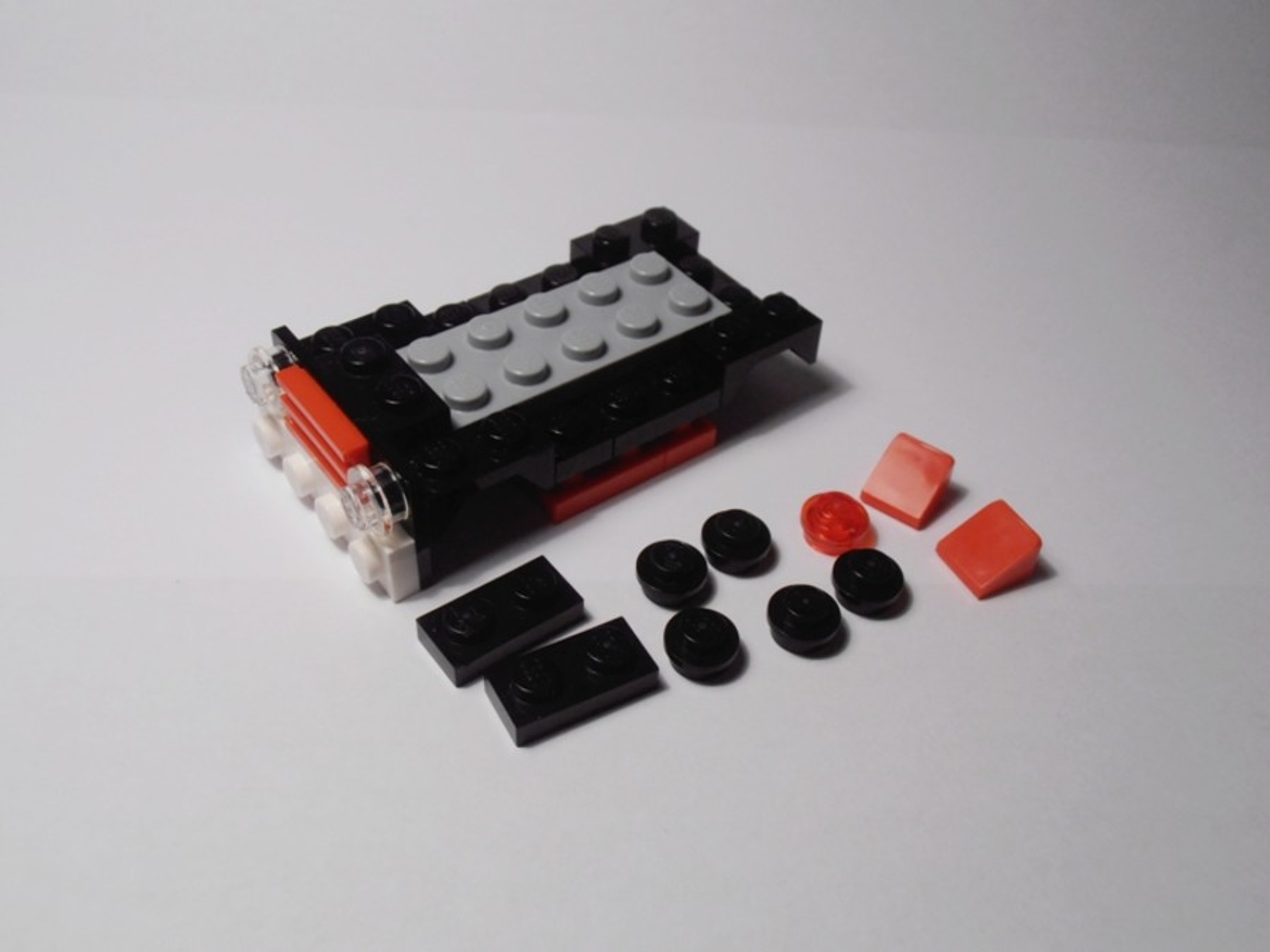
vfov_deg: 38.7
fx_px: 1357
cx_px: 635
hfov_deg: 50.1
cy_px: 476
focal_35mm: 37
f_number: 3.9
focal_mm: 6.61
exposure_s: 1/80
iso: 80
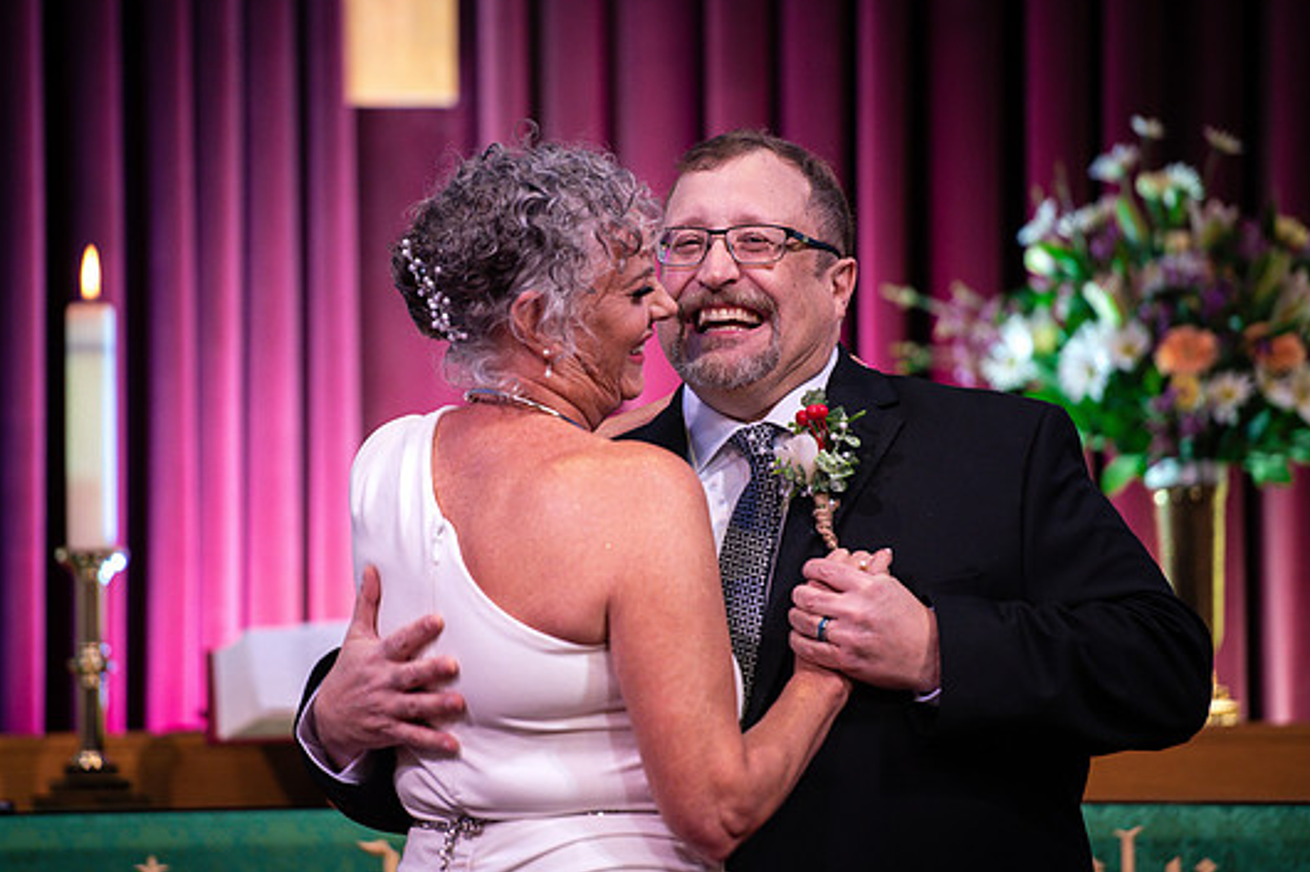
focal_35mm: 219
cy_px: 441
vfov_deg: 6.3
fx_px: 7966
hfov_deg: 9.4
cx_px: 608
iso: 800
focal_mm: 200
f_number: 2.8
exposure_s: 1/200
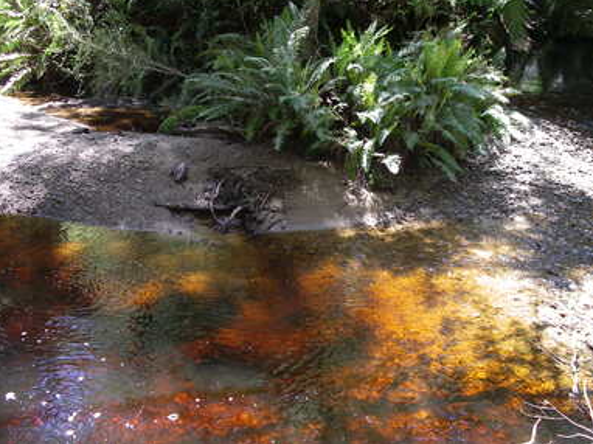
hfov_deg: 41.3
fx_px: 788
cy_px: 221
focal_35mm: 46
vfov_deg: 31.5
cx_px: 298
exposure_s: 1/50
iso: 125
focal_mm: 9.3
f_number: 3
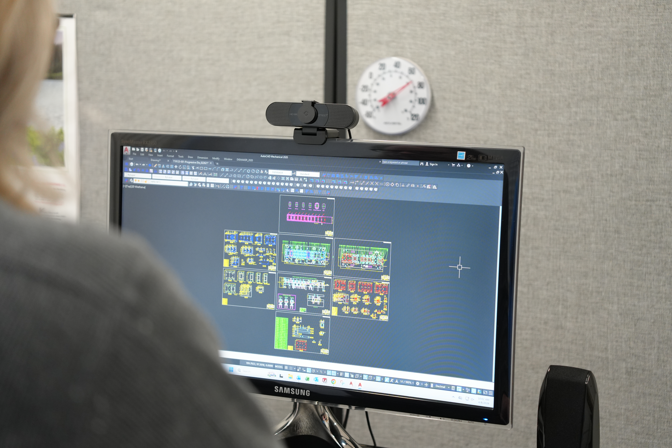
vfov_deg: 22.6
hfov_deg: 33.4
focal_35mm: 60
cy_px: 224
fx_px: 1120
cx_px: 336
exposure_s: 1/200
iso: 640
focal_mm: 40
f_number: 1.8
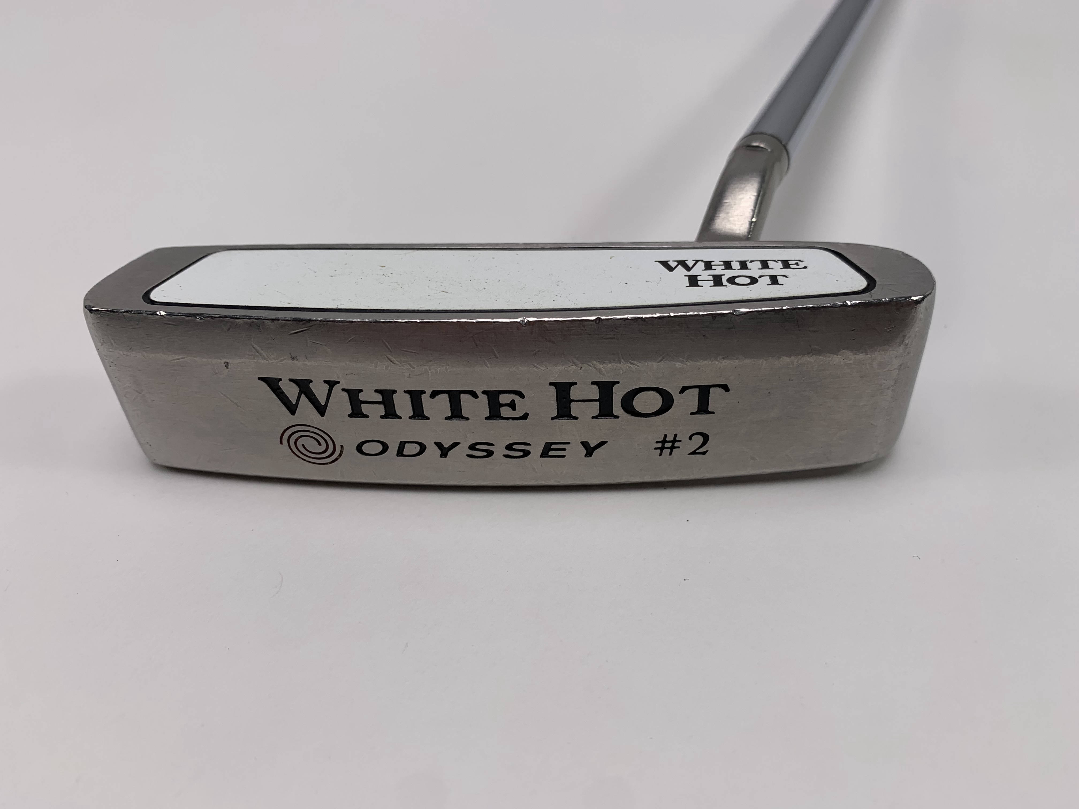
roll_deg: +2.6
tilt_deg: -38.6
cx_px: 540
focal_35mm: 26
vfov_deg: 53.1
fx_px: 810
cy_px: 404
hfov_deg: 67.3
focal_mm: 4.25
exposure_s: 1/369
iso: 25
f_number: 1.8
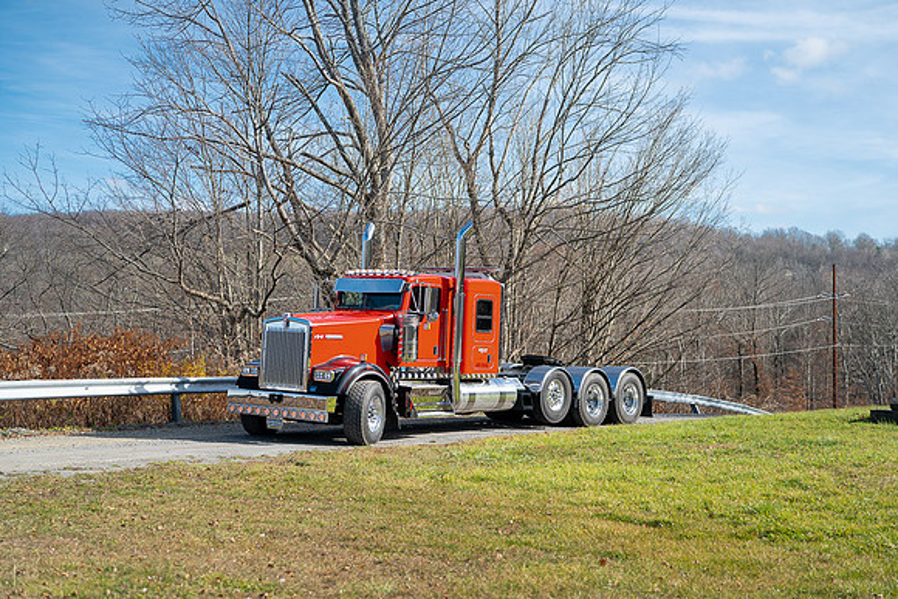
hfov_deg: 35.6
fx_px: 1397
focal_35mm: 56
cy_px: 300
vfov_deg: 24.2
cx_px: 449
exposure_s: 1/60
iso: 100
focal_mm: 56
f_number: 2.5
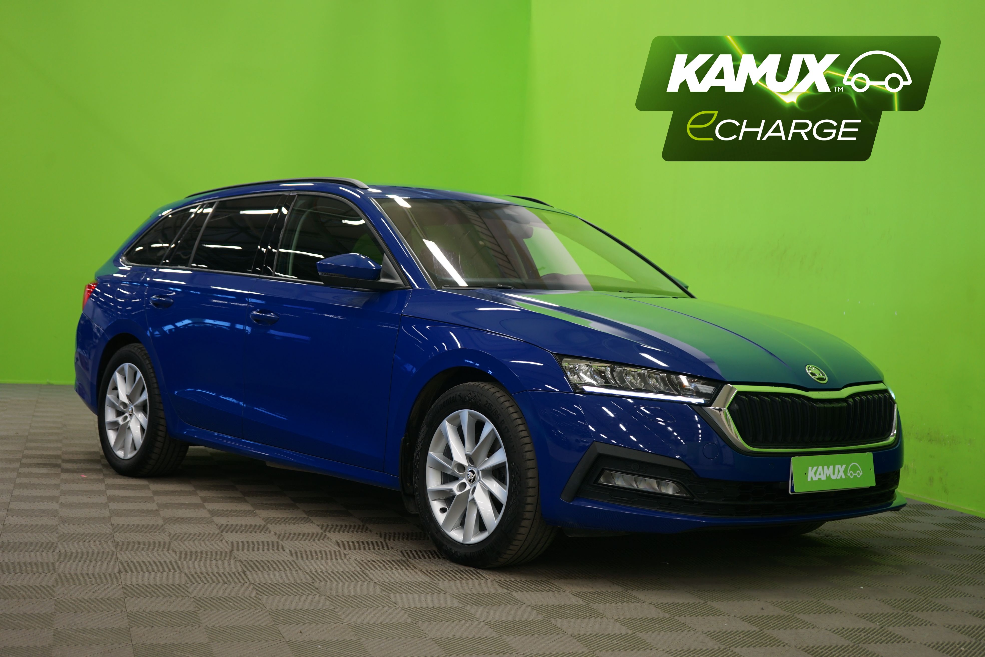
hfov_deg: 38.2
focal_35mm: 52
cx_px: 492
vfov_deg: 26.0
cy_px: 328
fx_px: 1423
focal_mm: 52
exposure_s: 1/10
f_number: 5
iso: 400
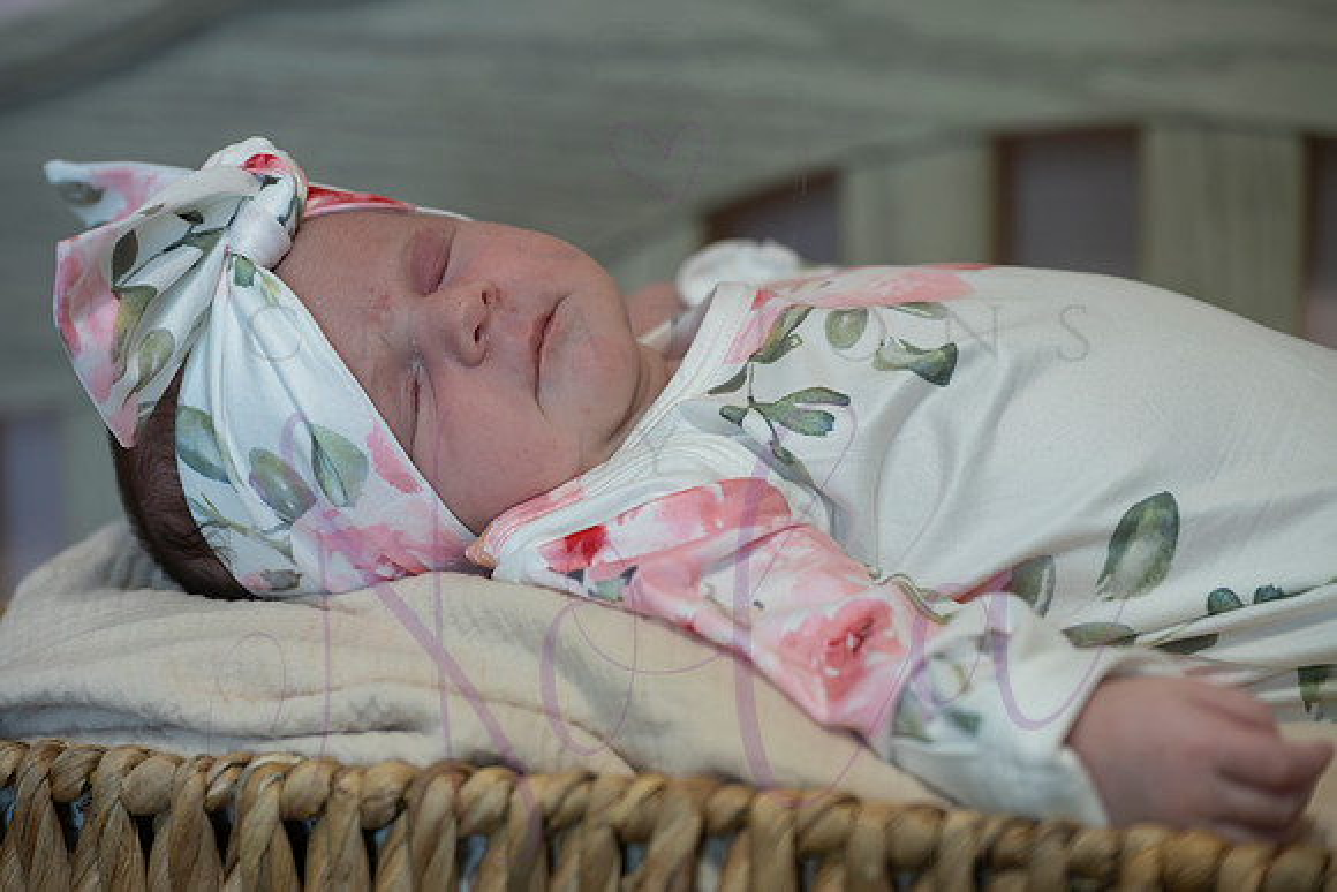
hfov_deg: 22.7
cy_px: 435
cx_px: 652
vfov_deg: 15.3
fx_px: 3332
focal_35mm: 90
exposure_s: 1/320
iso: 3200
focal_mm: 86
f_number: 4.5
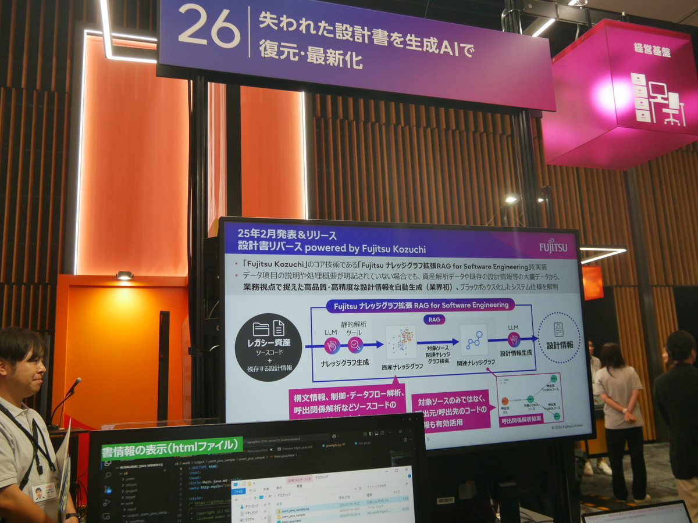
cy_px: 262
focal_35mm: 30
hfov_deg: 60.0
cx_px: 349
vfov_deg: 46.8
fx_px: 605
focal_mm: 15
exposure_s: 1/125
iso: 500
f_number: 3.9
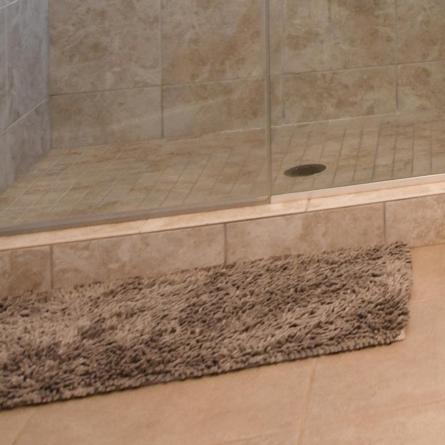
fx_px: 1076
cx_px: 909
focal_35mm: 74
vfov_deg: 20.3
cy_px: -212
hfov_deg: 16.9
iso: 280
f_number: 4
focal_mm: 12
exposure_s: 1/60
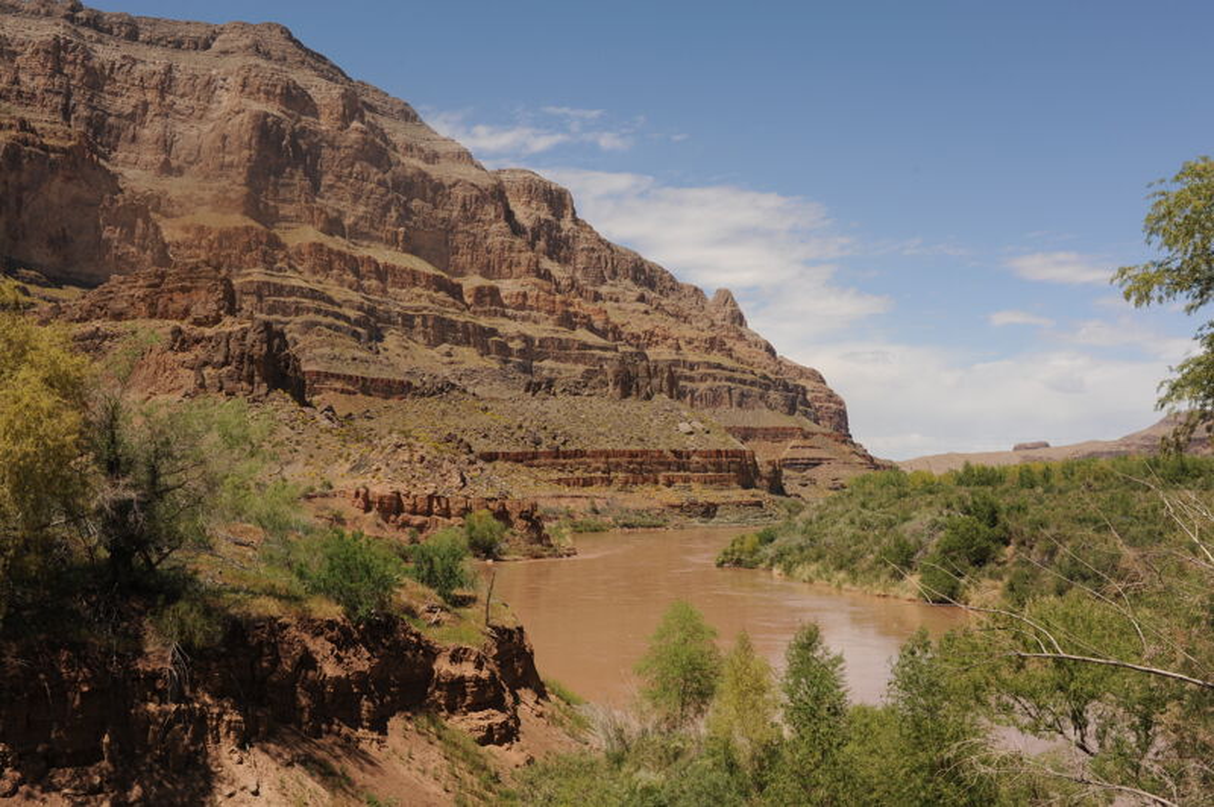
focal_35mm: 35
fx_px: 1179
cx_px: 607
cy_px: 404
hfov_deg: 54.5
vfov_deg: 37.8
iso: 320
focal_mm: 35
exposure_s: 1/500
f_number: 13
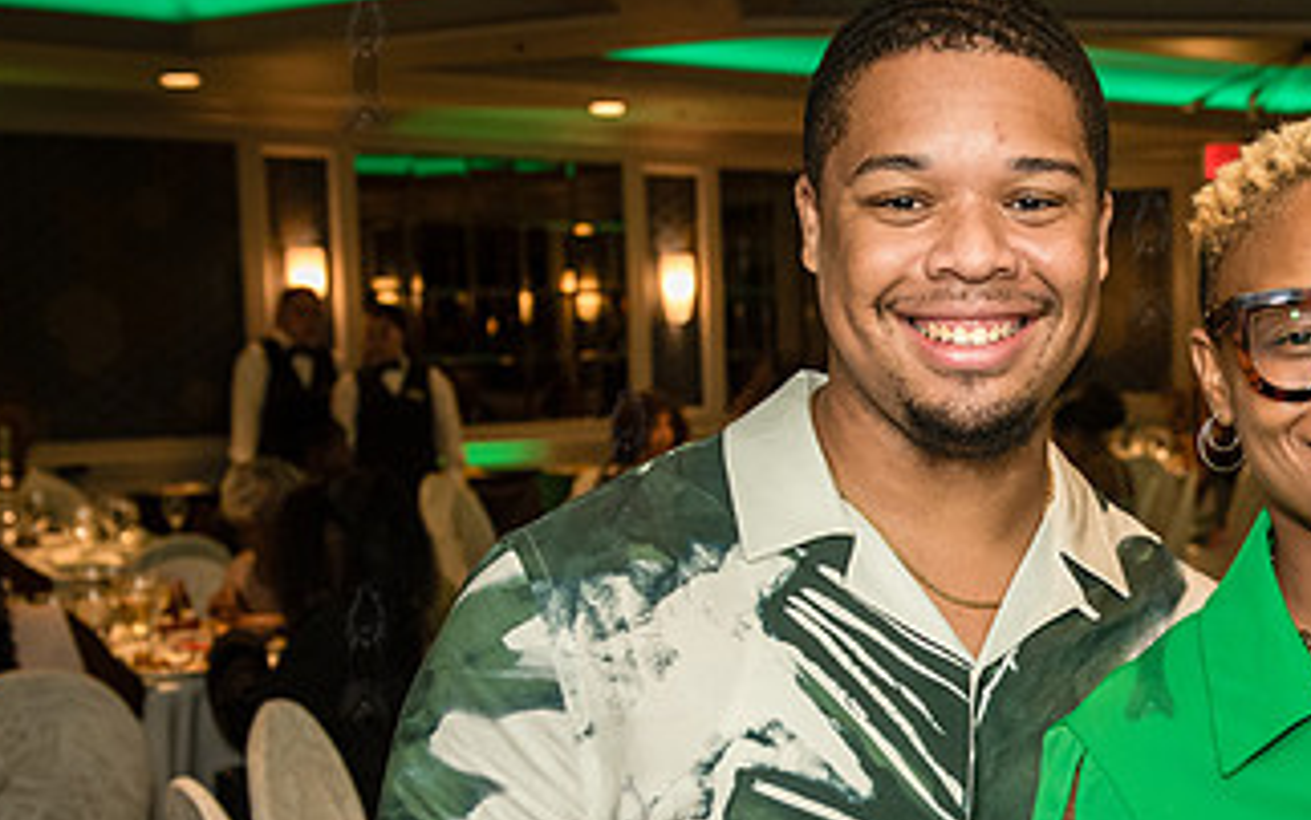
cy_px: 710
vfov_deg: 15.8
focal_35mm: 82
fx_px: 2930
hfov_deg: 24.6
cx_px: 1133
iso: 1600
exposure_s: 1/200
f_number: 4
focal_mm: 38
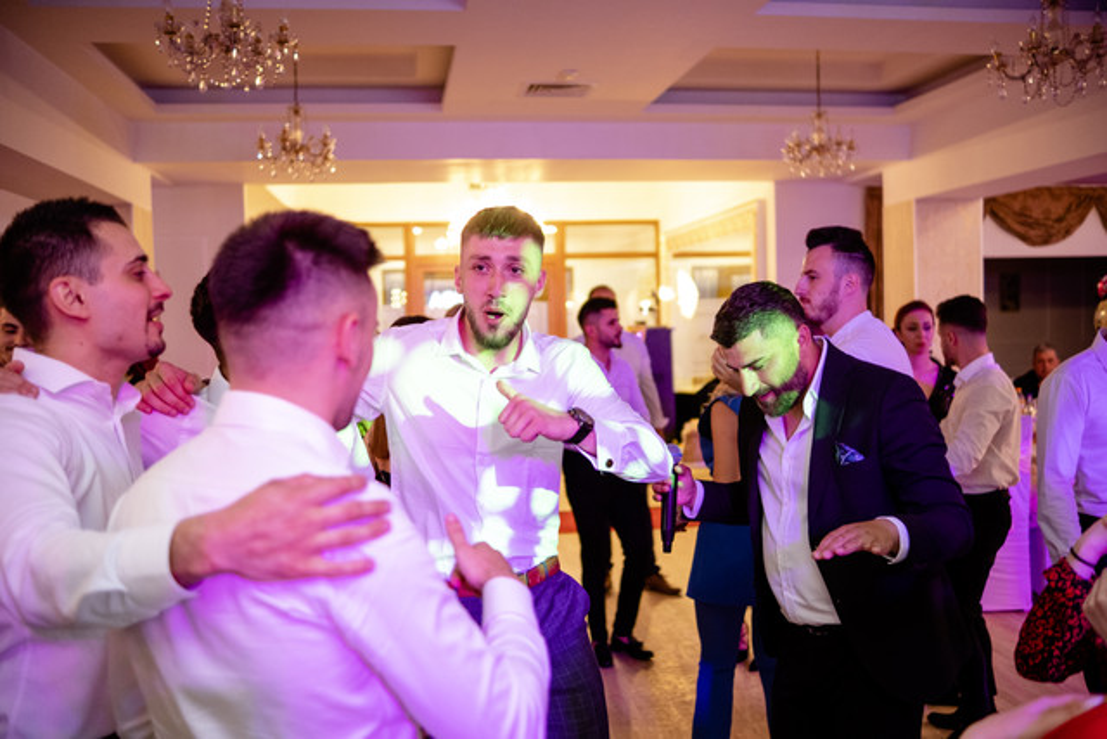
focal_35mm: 35
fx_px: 1076
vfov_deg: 37.9
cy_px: 370
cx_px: 554
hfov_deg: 54.4
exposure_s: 1/200
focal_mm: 23
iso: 1000
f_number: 1.4
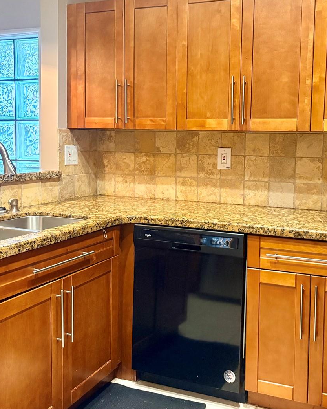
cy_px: 178
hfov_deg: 38.0
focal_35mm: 39
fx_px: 472
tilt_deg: -4.2
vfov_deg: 46.7
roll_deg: -0.6
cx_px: 205
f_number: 1.6
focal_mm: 5.96
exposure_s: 1/60
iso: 400
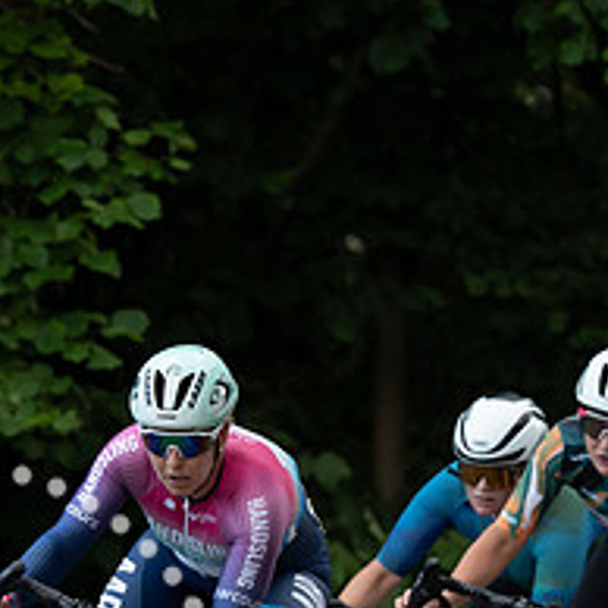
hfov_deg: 2.8
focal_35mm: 630
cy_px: 928
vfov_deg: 2.8
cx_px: 25
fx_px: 12519
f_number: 3.2
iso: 1000
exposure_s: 1/800
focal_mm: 159
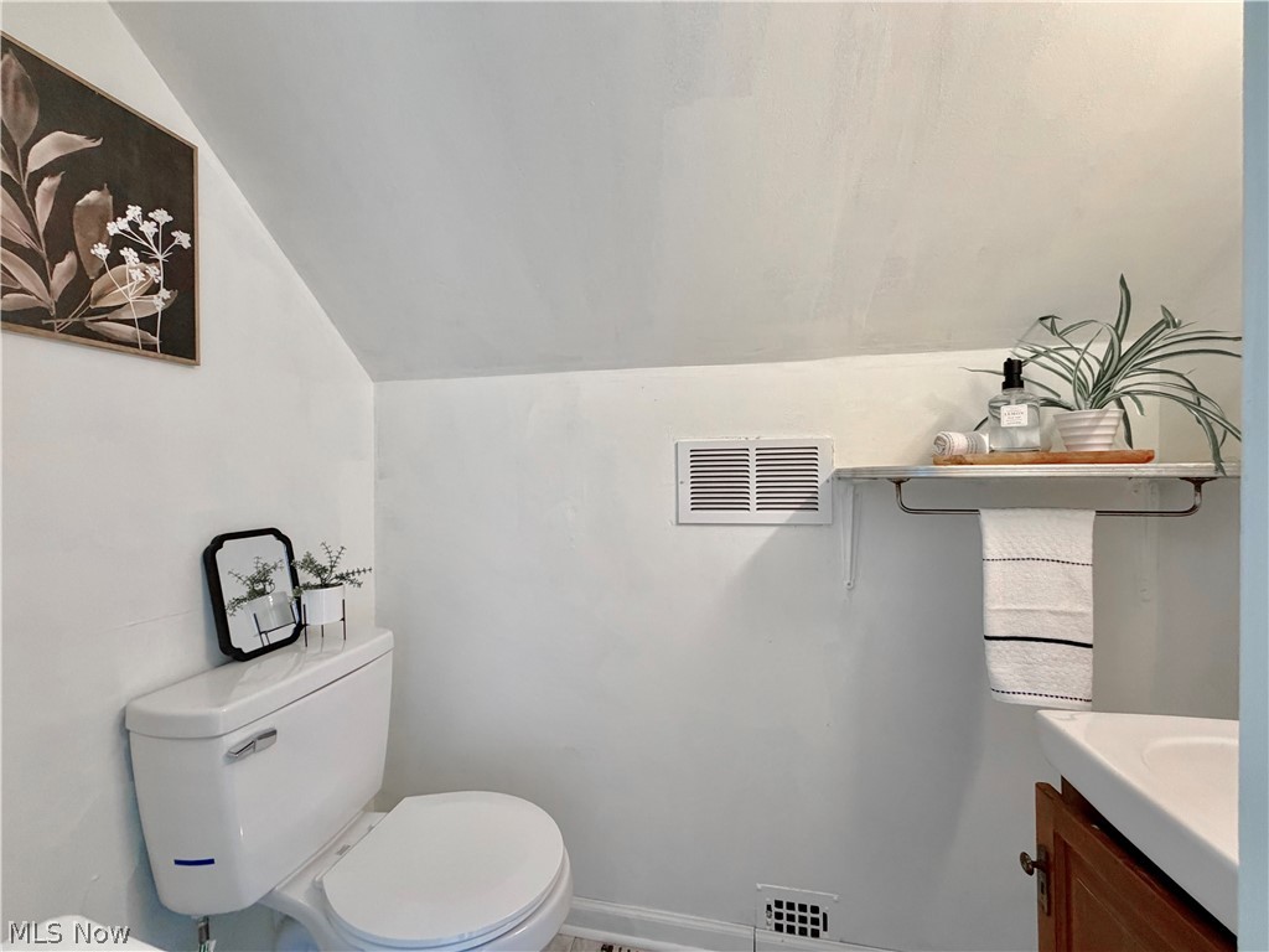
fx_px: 513
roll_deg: -0.6
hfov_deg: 102.1
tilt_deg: -0.7
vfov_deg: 85.7
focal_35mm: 14
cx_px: 634
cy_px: 476
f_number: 2.2
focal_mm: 2.22
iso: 250
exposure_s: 1/60
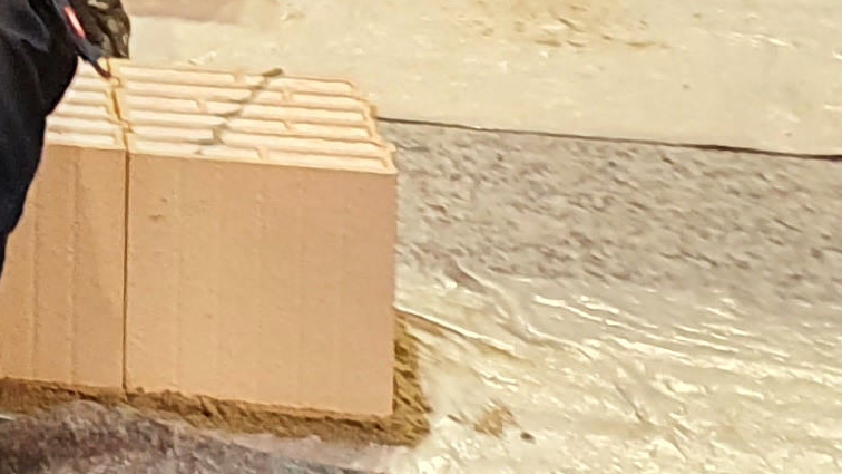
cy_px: -729
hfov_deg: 11.1
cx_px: -1396
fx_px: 3371
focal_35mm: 151
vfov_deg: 7.4
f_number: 2.4
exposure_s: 1/100
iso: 250
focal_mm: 4.32
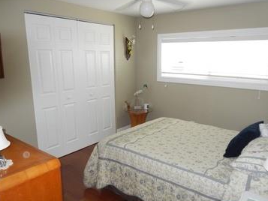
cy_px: 104
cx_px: 146
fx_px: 217
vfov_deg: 49.8
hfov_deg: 63.3
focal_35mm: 28
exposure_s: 1/30
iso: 220
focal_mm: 4.5
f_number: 3.2
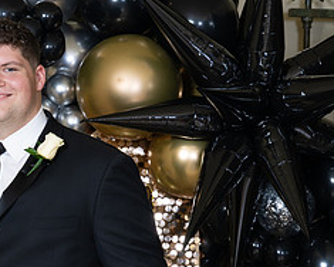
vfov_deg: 4.8
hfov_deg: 6.0
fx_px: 3193
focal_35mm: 323
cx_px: -29
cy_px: 246
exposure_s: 1/100
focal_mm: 120
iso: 320
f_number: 8
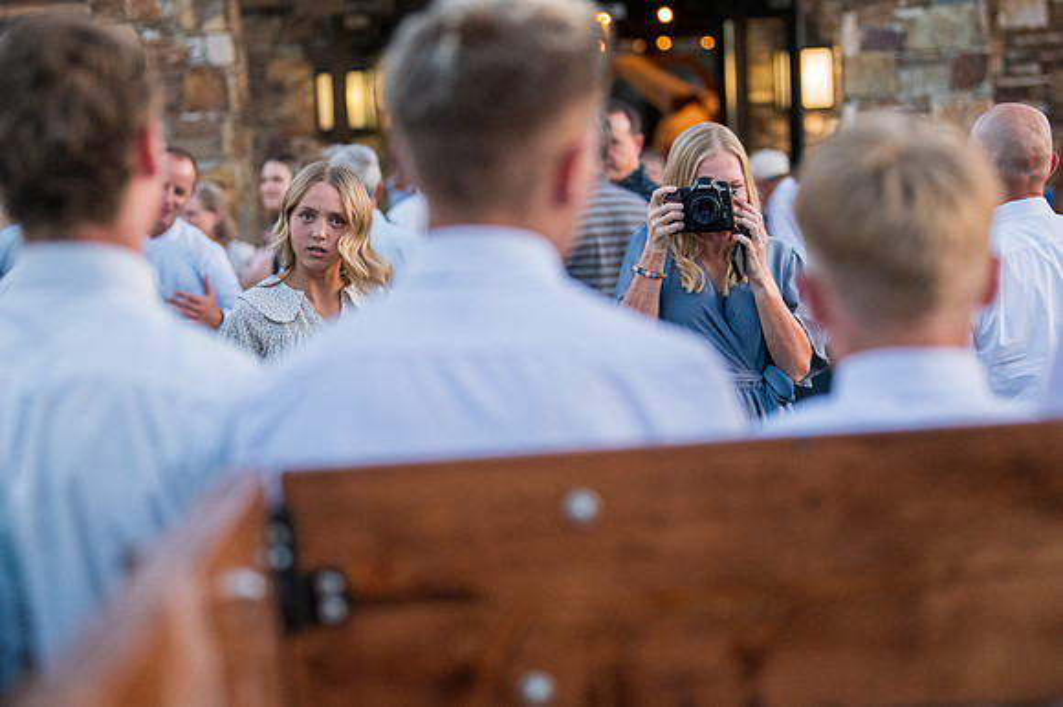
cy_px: 354
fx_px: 3457
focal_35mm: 117
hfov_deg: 17.5
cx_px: 532
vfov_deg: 11.7
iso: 3200
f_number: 2.8
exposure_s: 1/1000
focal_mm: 95
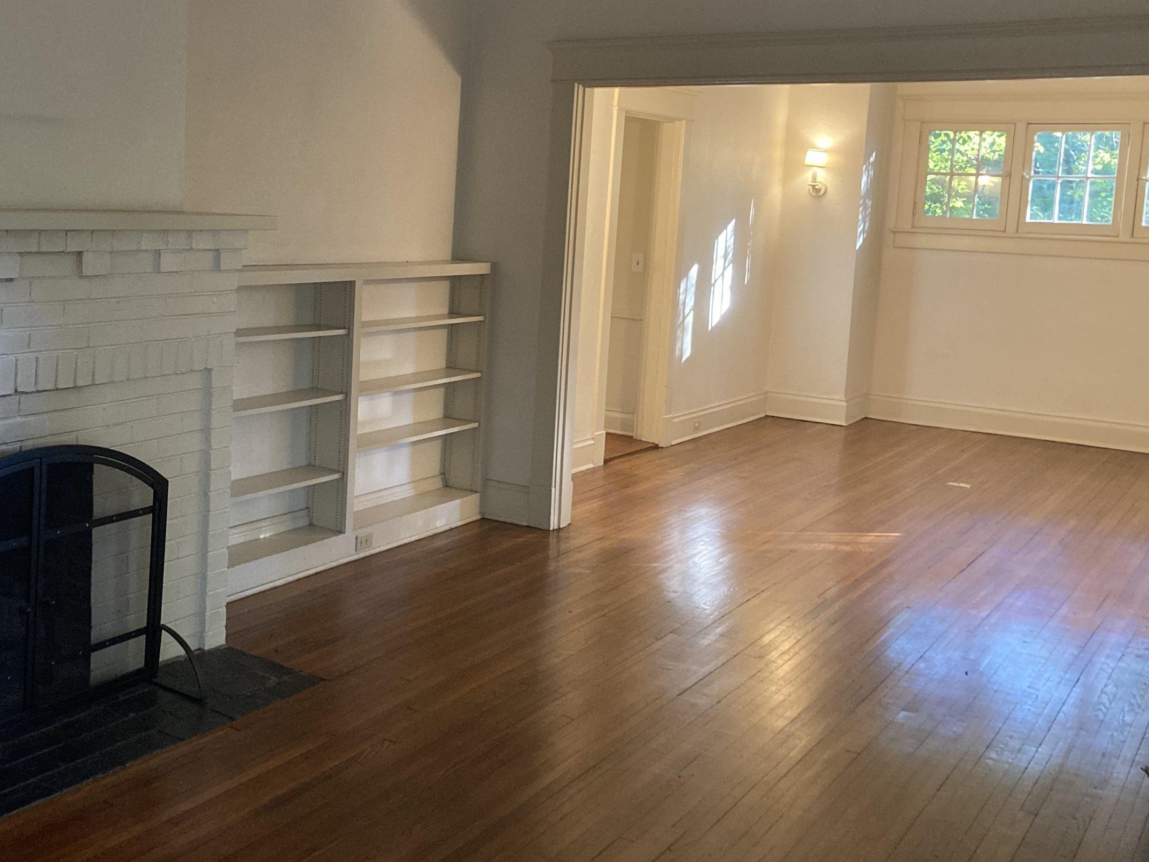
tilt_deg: -7.4
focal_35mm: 40
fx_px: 1328
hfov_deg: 46.1
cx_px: 385
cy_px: 363
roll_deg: -2.3
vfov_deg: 35.9
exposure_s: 1/60
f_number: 1.8
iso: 320
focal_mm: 3.99
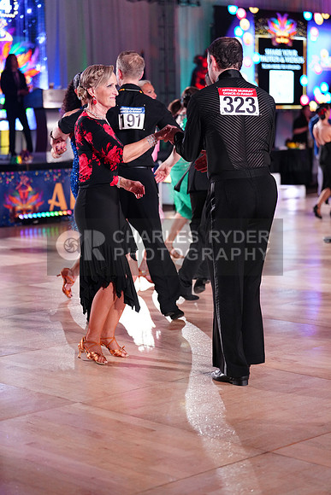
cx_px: 166
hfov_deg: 17.7
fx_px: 1061
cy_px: 248
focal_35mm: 77
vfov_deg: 26.3
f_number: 2.8
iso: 2500
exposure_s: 1/640
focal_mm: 77
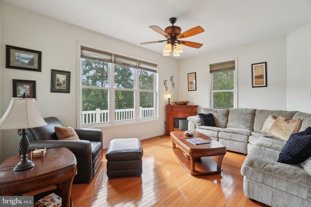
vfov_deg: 77.3
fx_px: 130
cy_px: 104
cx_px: 156
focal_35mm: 15
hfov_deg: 100.4
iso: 100
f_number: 7.1
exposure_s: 1/15
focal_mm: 10
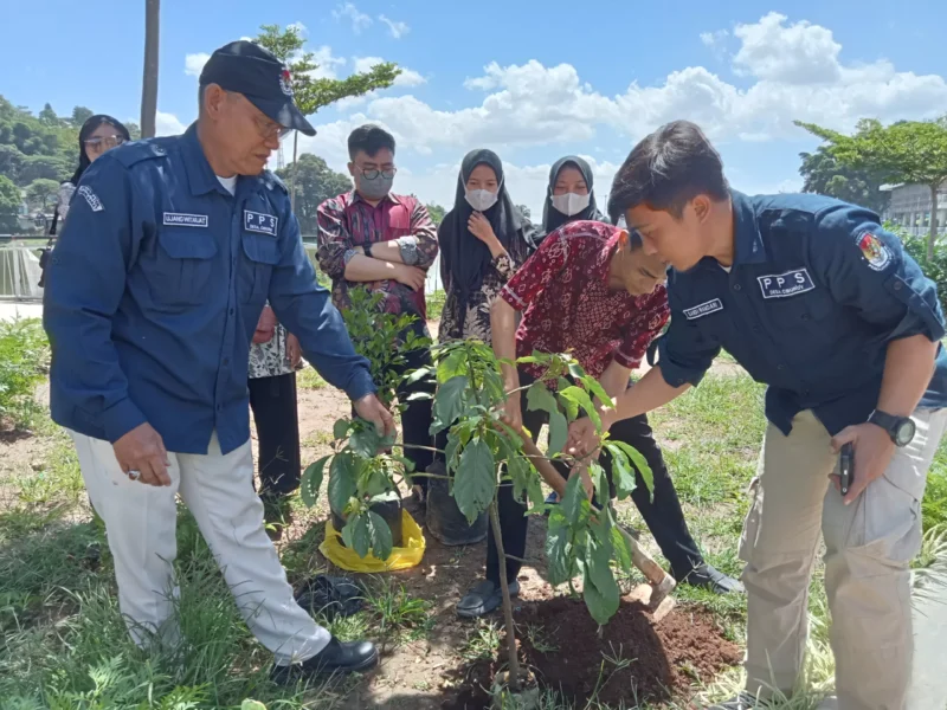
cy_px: 355
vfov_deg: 49.7
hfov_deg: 63.4
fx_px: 766
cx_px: 474
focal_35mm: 28
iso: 100
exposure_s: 1/439
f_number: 2.2
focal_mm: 3.46
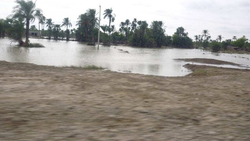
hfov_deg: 58.0
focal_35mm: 34
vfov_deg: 34.4
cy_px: 51
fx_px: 225
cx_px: 125
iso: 100
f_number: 8
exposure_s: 1/200
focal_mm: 5.5
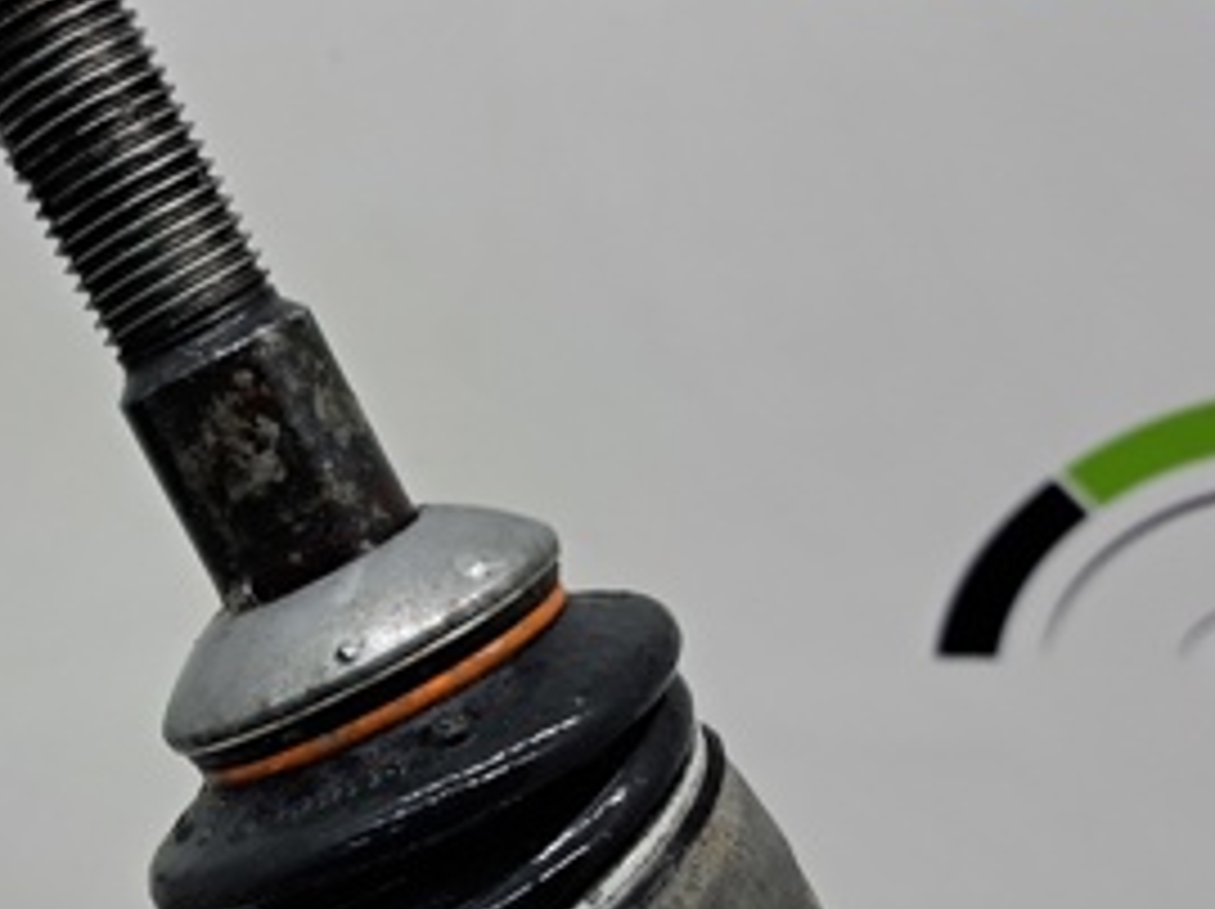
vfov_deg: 22.9
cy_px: 529
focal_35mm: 64
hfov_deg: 29.9
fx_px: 2244
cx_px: 320
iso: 100
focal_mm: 4
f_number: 1.8
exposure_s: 1/50
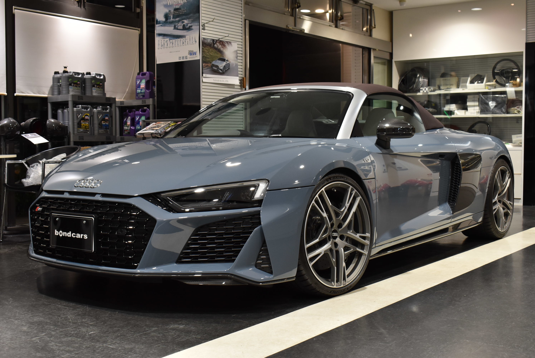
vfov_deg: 29.9
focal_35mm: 45
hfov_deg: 43.6
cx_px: 268
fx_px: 669
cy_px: 179
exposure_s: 1/50
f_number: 8
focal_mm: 30
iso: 800
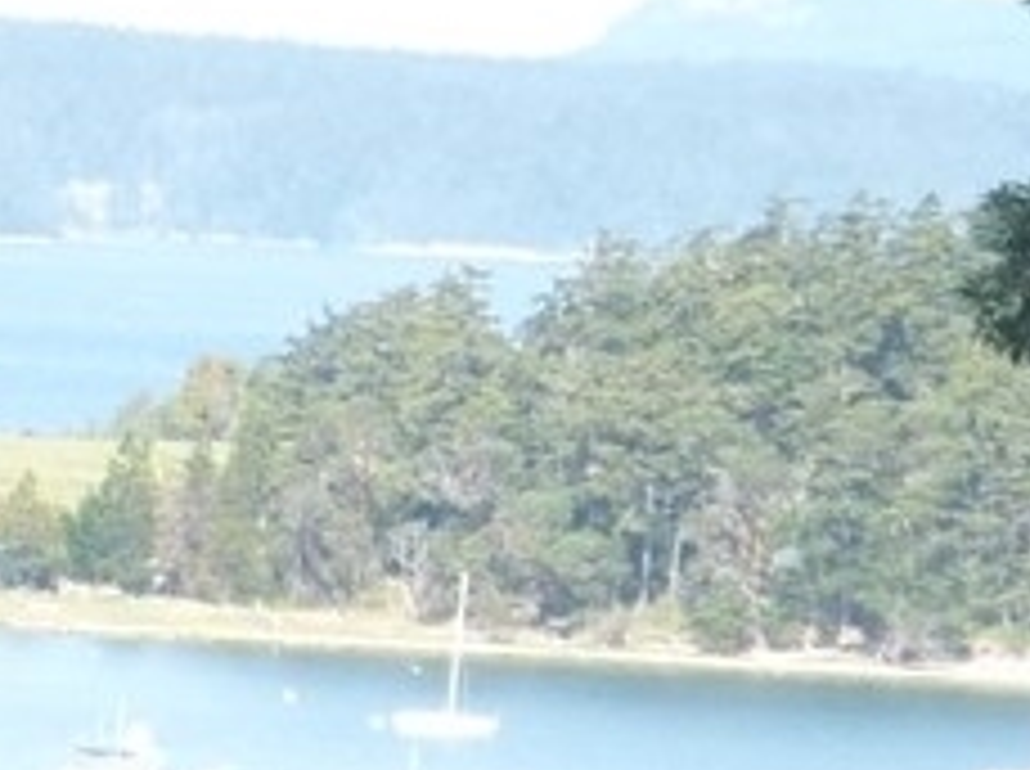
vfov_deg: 2.8
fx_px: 15597
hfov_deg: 3.8
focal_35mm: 525
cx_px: -256
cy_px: -27
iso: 100
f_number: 5
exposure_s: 1/160
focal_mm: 13.3
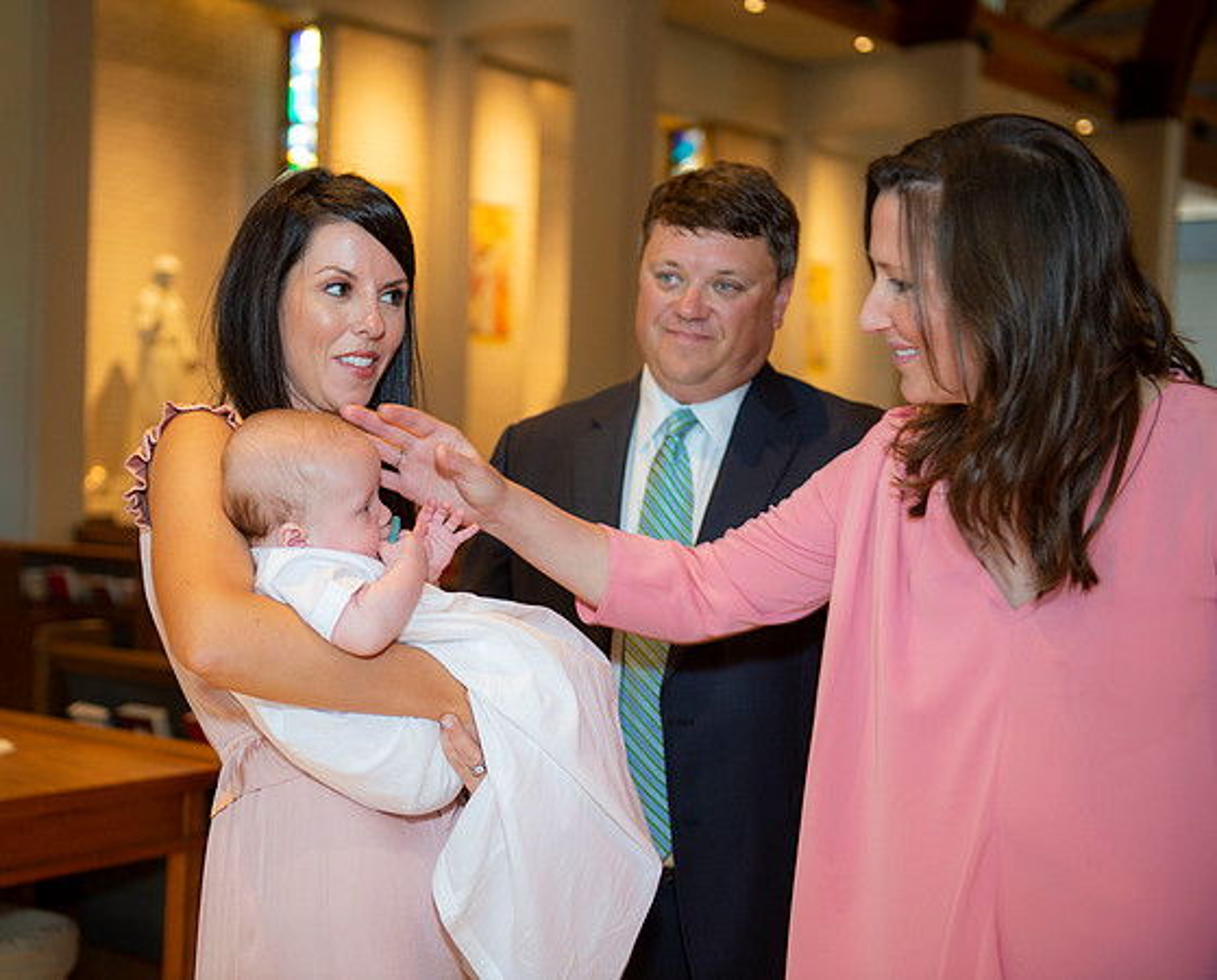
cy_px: 490
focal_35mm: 54
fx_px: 1961
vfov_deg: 28.0
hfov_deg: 34.3
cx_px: 481
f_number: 2.8
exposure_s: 1/100
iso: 1000
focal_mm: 48
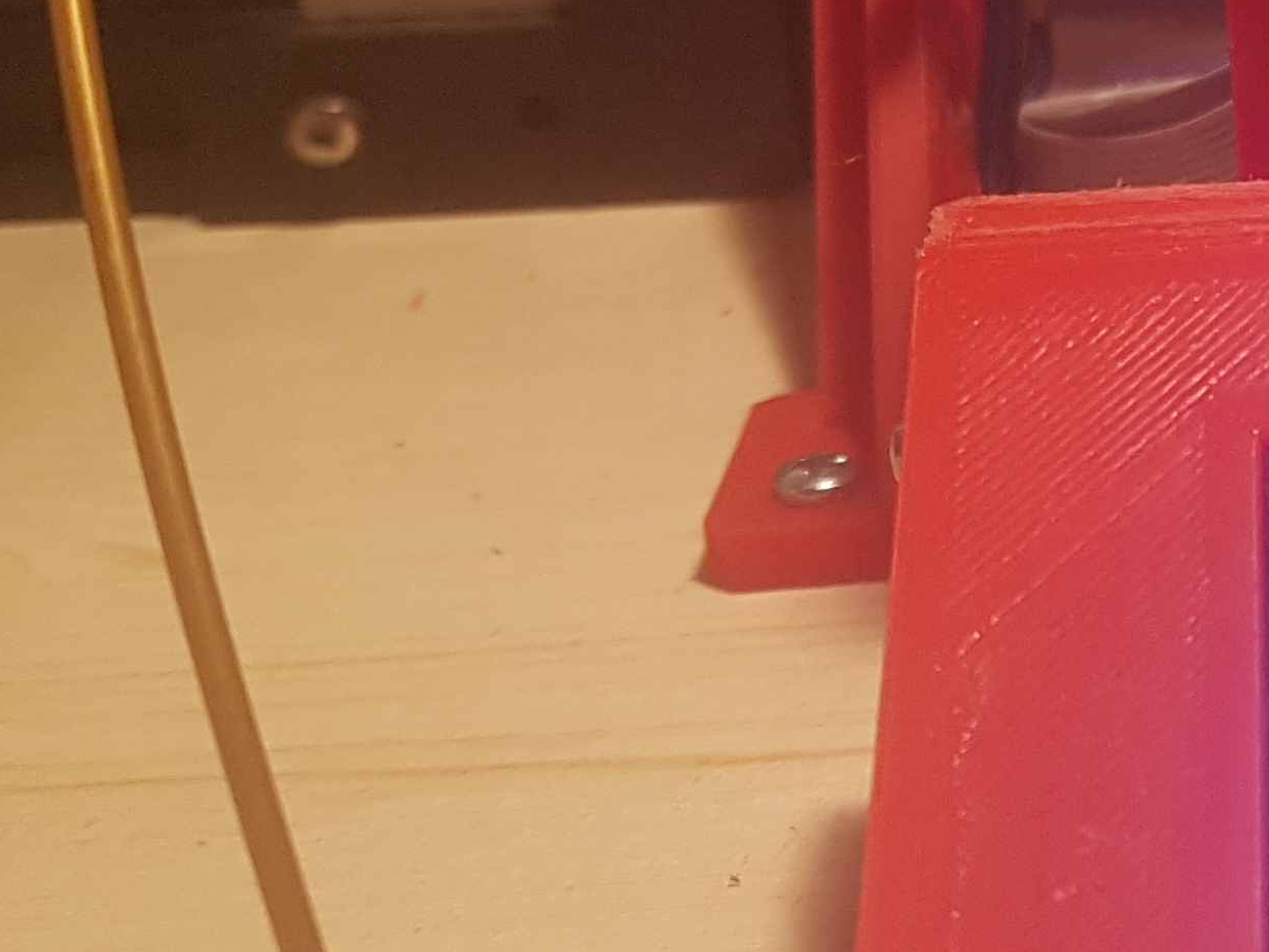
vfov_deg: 17.0
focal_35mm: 85
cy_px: 14
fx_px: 3116
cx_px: 1642
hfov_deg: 21.0
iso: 200
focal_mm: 4.2
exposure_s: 1/33
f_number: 1.7
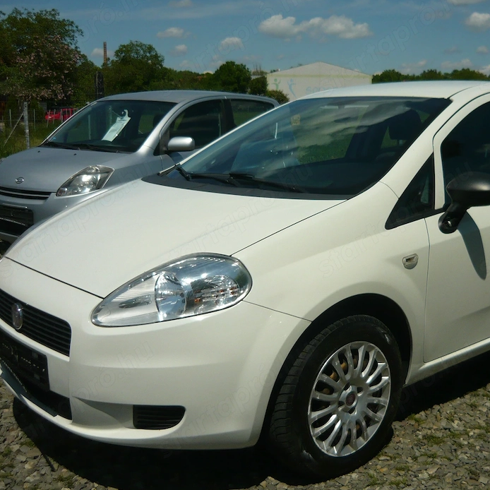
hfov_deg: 39.6
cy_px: 229
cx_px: 319
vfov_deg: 40.0
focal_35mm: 42
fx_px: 673
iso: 100
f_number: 8
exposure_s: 1/640
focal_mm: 5.5
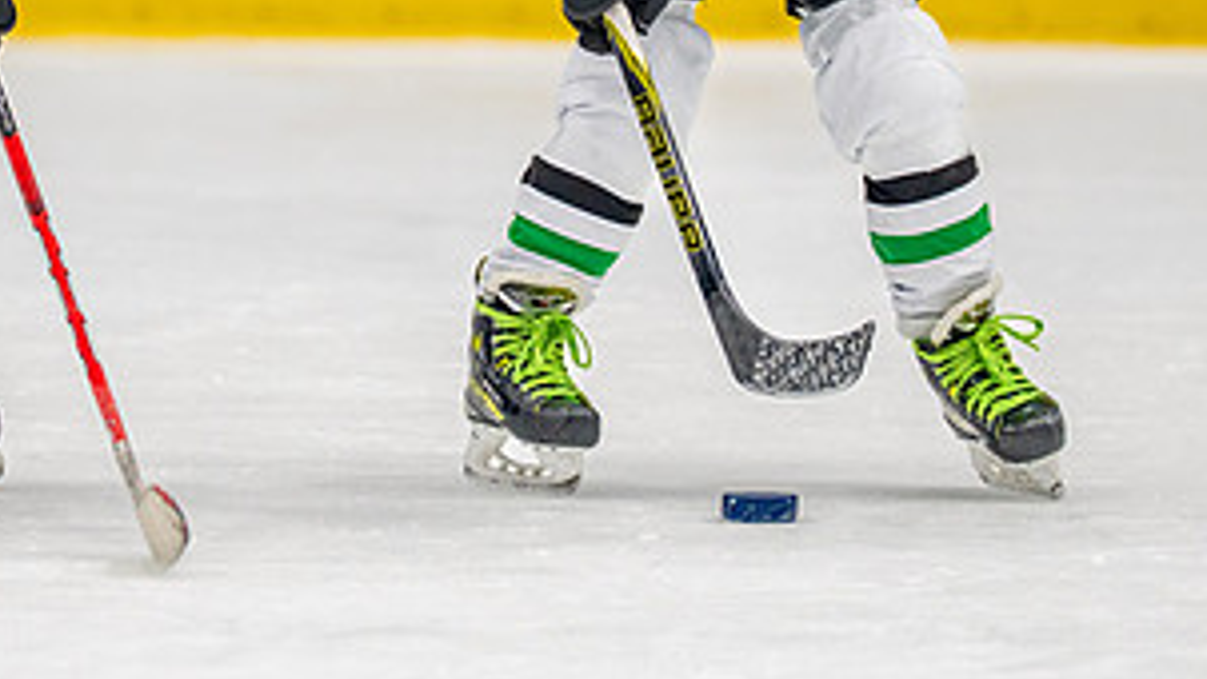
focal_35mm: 539
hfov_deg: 4.0
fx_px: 17254
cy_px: -120
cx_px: 635
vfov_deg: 2.3
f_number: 2.8
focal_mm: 200
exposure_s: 1/1250
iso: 1000
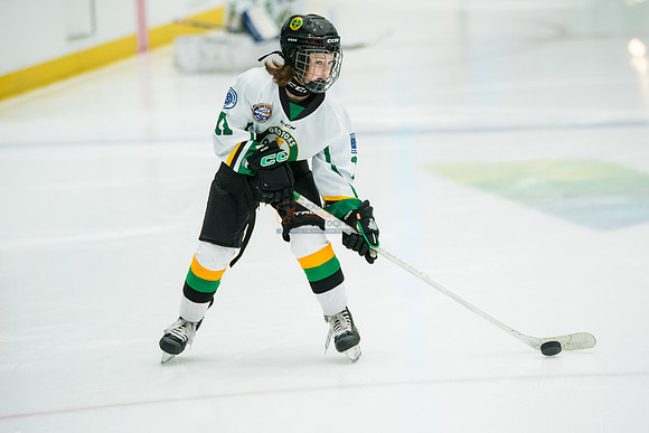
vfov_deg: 6.2
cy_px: 231
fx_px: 4025
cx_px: 347
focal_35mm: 223
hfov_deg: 9.2
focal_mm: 209
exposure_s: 1/1250
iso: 3200
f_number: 3.2
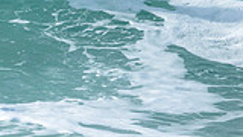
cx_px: -244
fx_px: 26843
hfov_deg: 0.5
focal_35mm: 4166
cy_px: -216
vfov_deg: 0.3
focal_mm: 800
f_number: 6.3
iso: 400
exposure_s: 1/2000
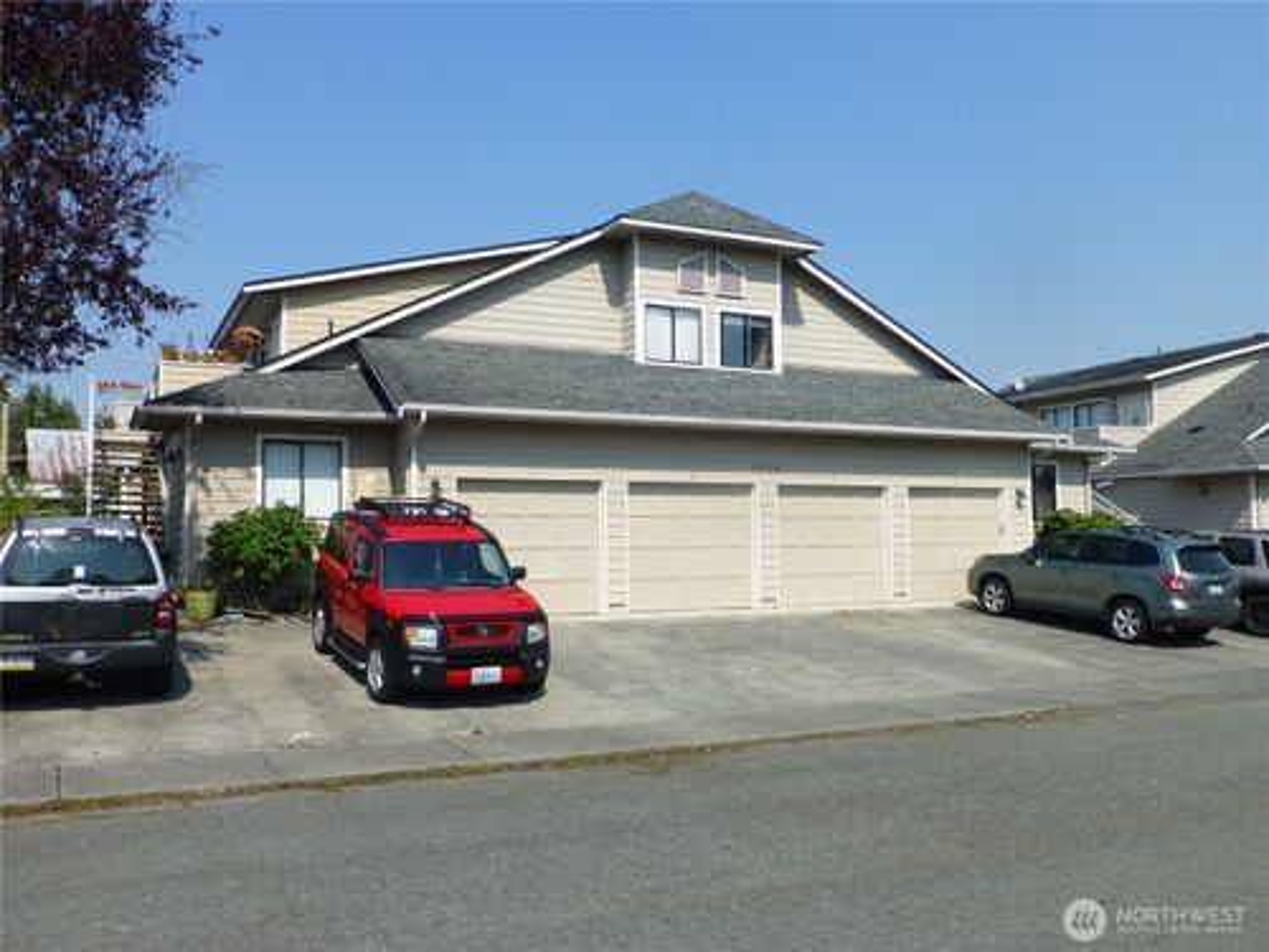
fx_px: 1100
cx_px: 634
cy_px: 476
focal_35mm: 30
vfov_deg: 46.8
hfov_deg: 60.0
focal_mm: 5.4
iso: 100
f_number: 4
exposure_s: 1/1300
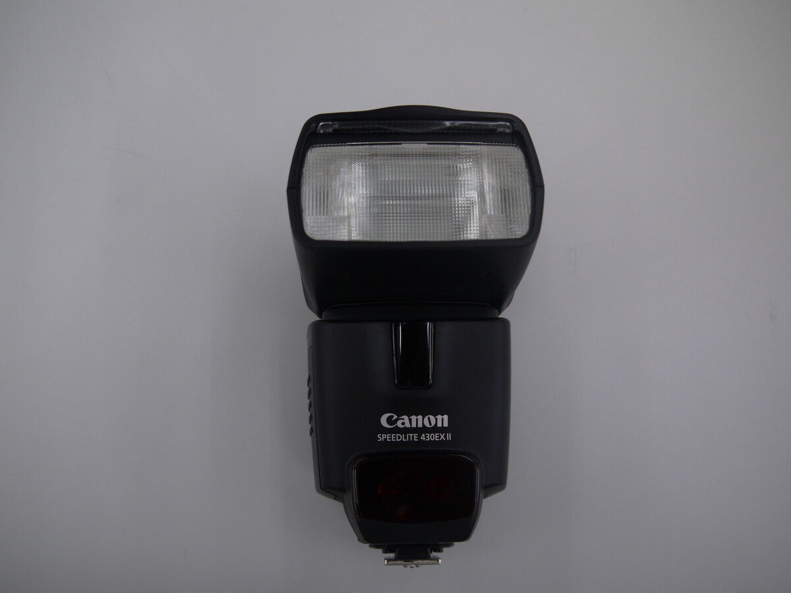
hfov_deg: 54.0
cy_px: 296
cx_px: 396
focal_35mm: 34
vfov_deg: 41.8
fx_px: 777
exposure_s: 1/100
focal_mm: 17
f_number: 4
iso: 160
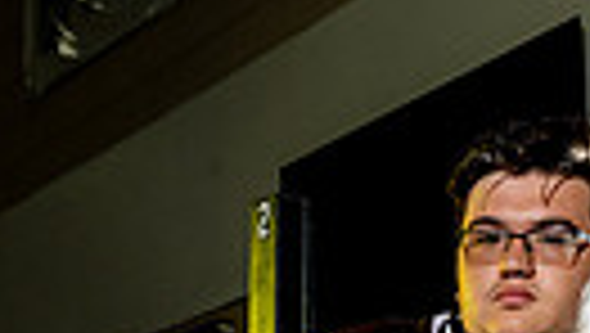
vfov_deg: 9.1
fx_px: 1801
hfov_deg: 18.5
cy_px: 900
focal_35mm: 115
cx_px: 401
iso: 250
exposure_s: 1/250
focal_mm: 32
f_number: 8
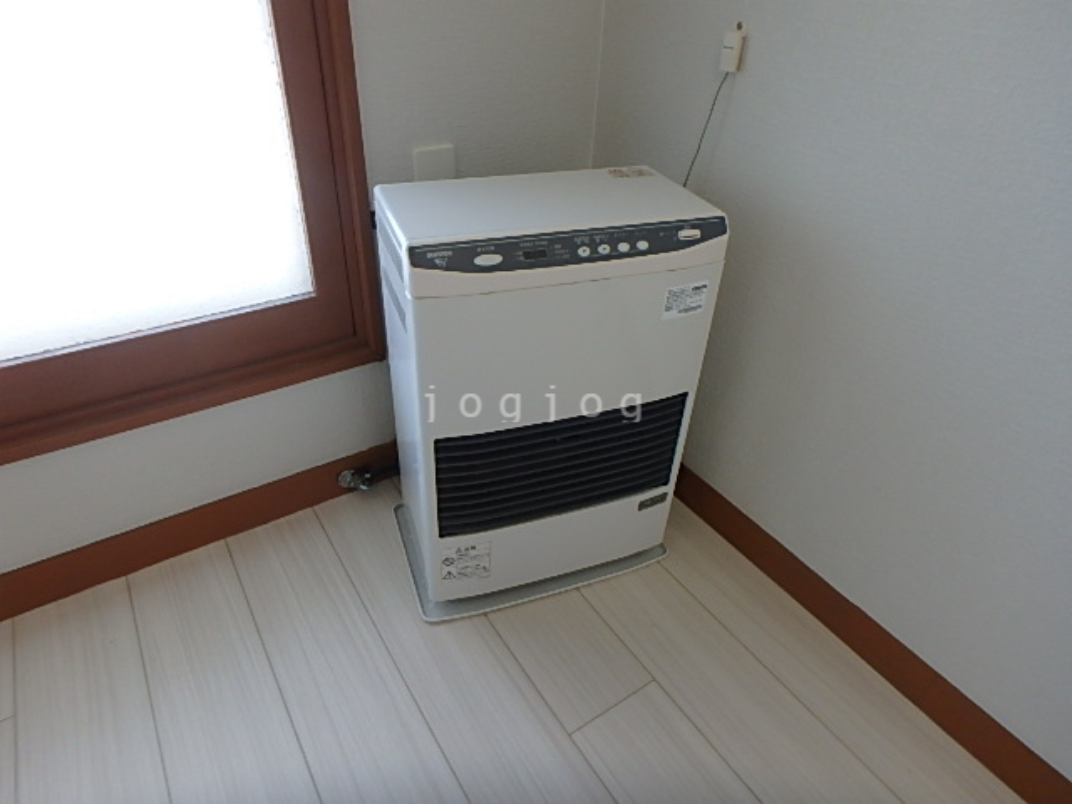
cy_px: 402
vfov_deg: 63.4
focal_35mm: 21
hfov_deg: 79.0
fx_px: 650
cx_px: 536
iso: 160
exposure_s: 1/60
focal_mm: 3.7
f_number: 3.5
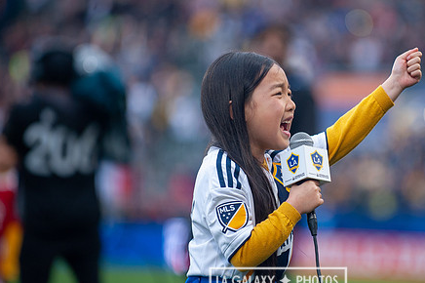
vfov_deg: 5.2
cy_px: 134
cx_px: 278
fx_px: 3138
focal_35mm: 266
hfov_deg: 7.7
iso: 640
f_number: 2.8
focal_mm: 200
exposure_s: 1/640
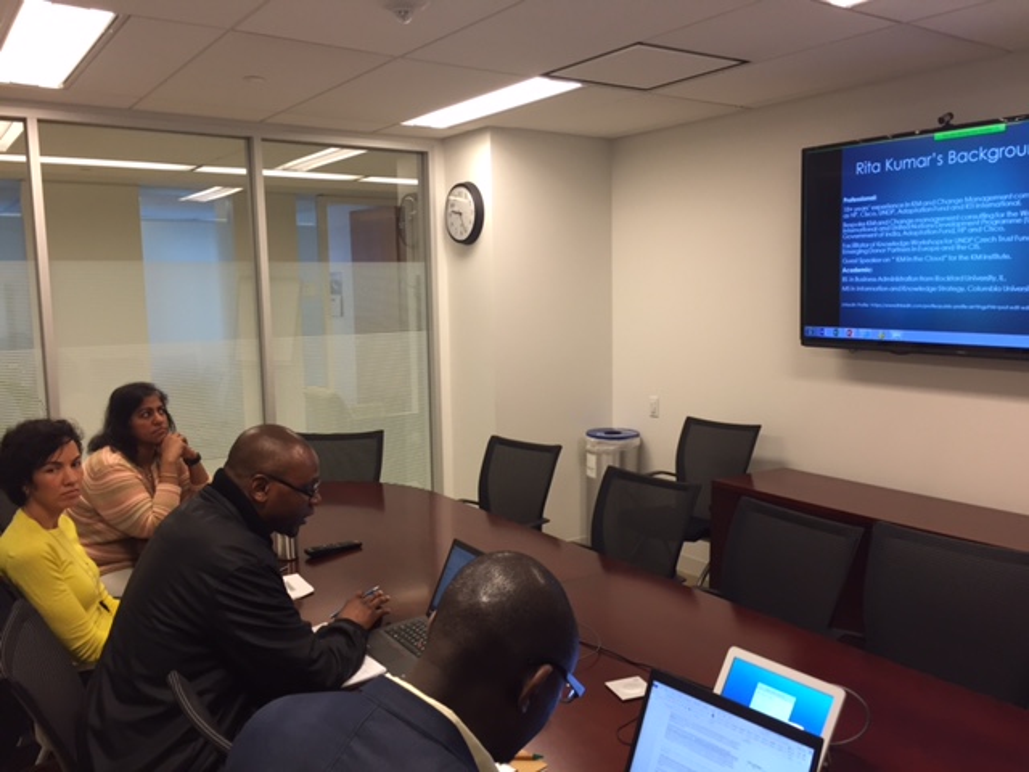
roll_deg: +0.7
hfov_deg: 61.7
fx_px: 862
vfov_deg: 48.2
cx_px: 514
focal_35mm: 29
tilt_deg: -6.3
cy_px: 386
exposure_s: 1/30
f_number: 2.2
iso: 64
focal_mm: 4.15
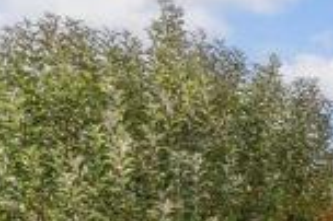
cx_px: 504
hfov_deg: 27.8
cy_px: 290
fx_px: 434
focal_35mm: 47
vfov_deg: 24.7
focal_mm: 10
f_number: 8
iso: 320
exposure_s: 1/250
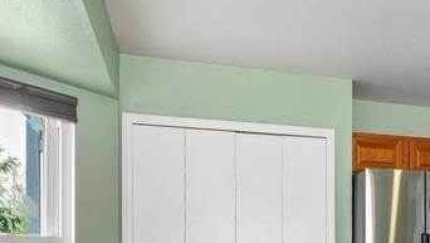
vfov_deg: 24.3
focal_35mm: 47
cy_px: 243
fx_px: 536
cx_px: 372
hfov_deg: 40.9
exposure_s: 1/30
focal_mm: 10
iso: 320
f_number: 9
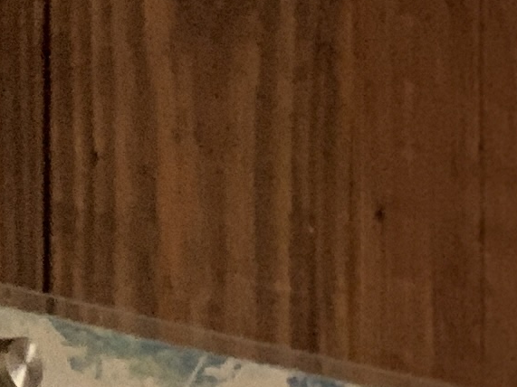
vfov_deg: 3.9
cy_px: 1187
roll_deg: -1.1
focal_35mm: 367
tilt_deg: +2.3
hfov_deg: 5.4
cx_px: 53
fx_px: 5480
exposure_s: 1/60
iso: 64
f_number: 2.4
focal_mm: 6
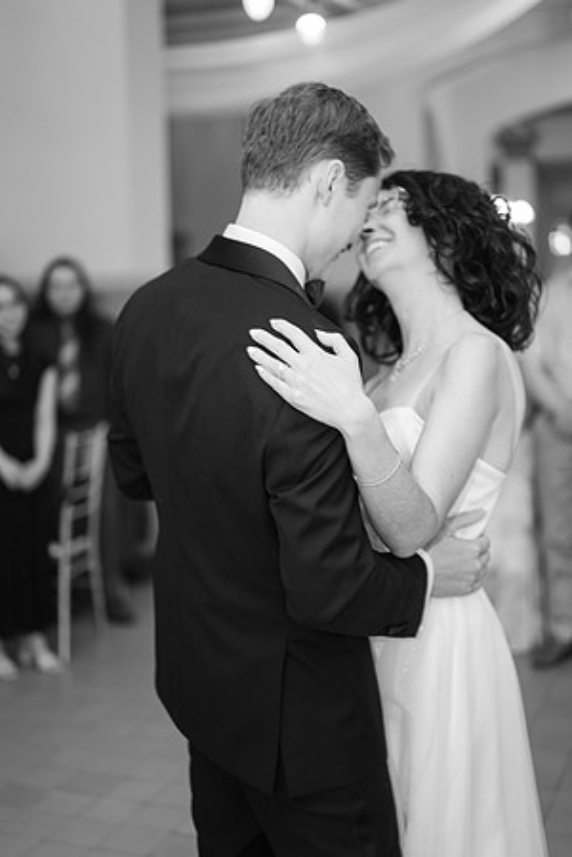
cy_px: 428
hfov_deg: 27.0
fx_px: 1192
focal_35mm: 50
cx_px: 286
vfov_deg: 39.6
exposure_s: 1/100
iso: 320
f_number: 1.8
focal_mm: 50
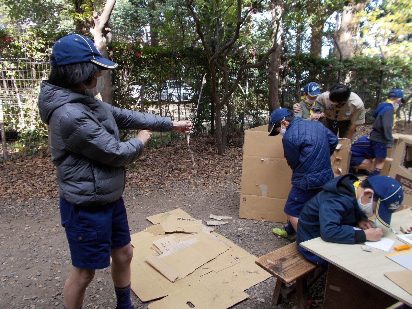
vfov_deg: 53.1
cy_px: 154
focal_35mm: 26
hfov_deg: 67.3
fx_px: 309
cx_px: 206
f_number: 3.2
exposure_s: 1/80
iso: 80
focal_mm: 4.6
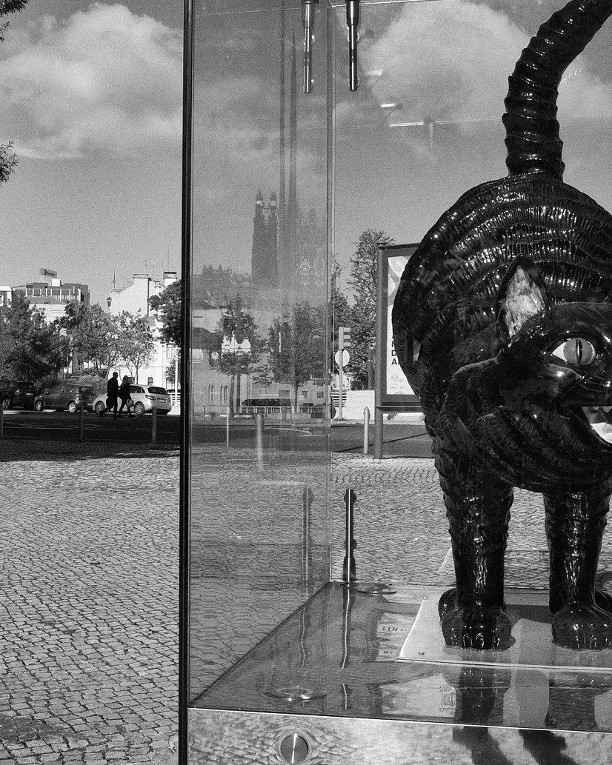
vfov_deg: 36.0
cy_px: 383
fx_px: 1178
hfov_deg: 29.1
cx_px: 246
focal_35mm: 52
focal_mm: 18.3
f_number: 8
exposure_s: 1/400
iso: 400
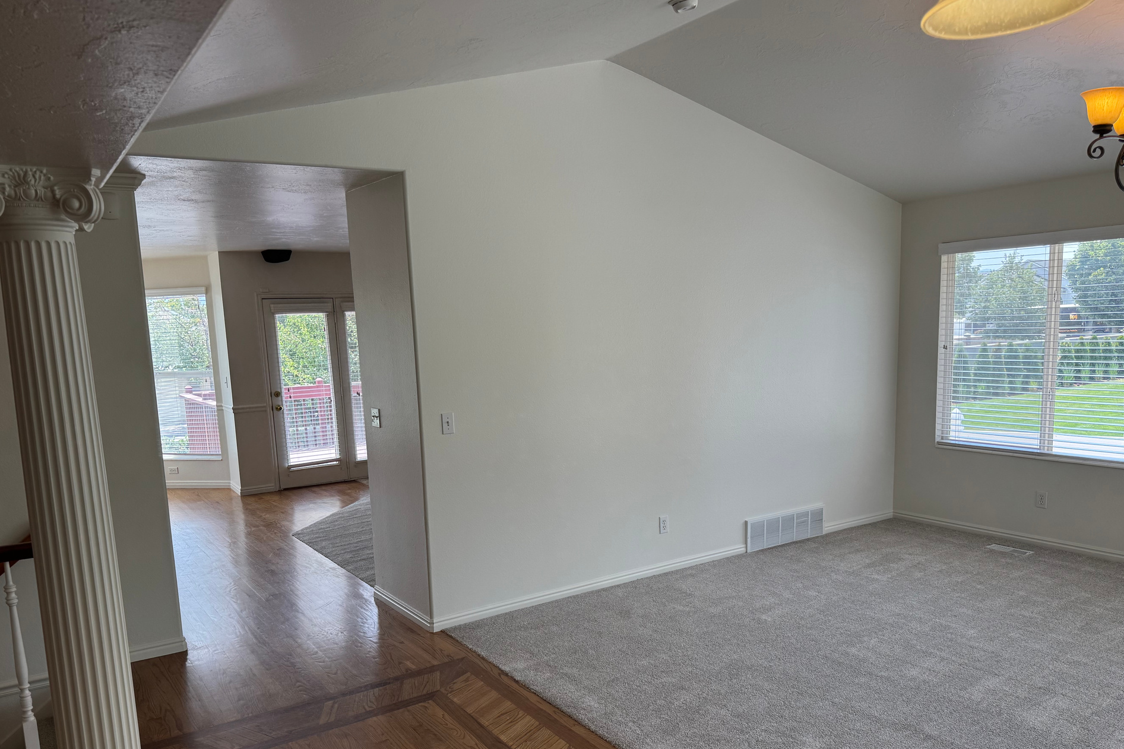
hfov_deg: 67.4
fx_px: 843
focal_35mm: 27
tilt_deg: -8.5
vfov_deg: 47.7
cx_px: 566
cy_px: 447
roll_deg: +2.7
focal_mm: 6.76
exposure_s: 1/304
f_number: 1.78
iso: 80
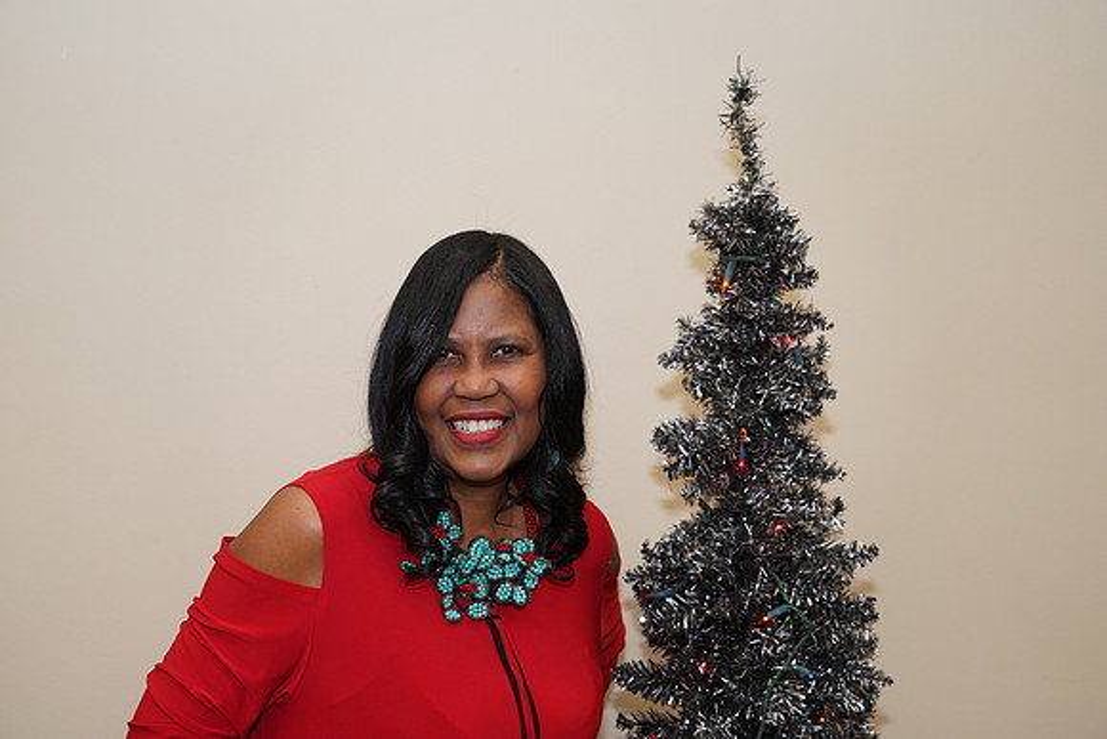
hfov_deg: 41.9
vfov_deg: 28.7
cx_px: 554
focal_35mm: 47
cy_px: 370
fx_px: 1446
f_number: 4
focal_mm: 47
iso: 800
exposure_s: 1/200
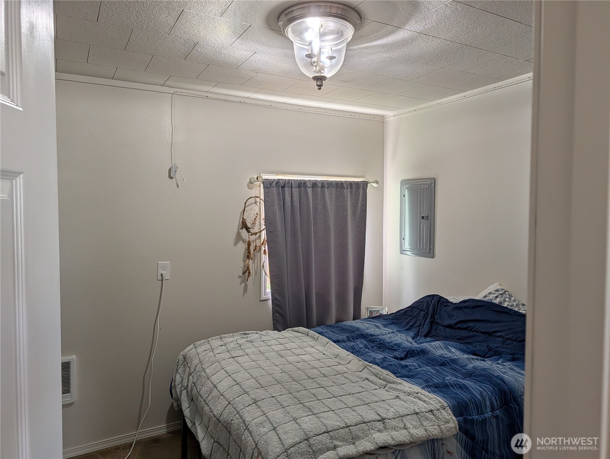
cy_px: 230
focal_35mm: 24
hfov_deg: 71.5
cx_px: 305
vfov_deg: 56.9
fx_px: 423
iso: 22
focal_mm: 6.9
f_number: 1.68
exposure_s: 1/120
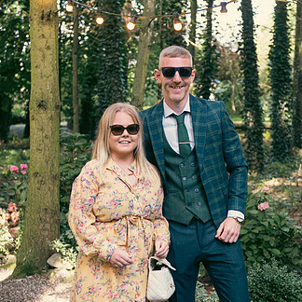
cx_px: 184
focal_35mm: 73
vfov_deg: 23.7
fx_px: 721
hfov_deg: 23.6
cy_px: 173
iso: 250
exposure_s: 1/160
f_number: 3.5
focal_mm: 48
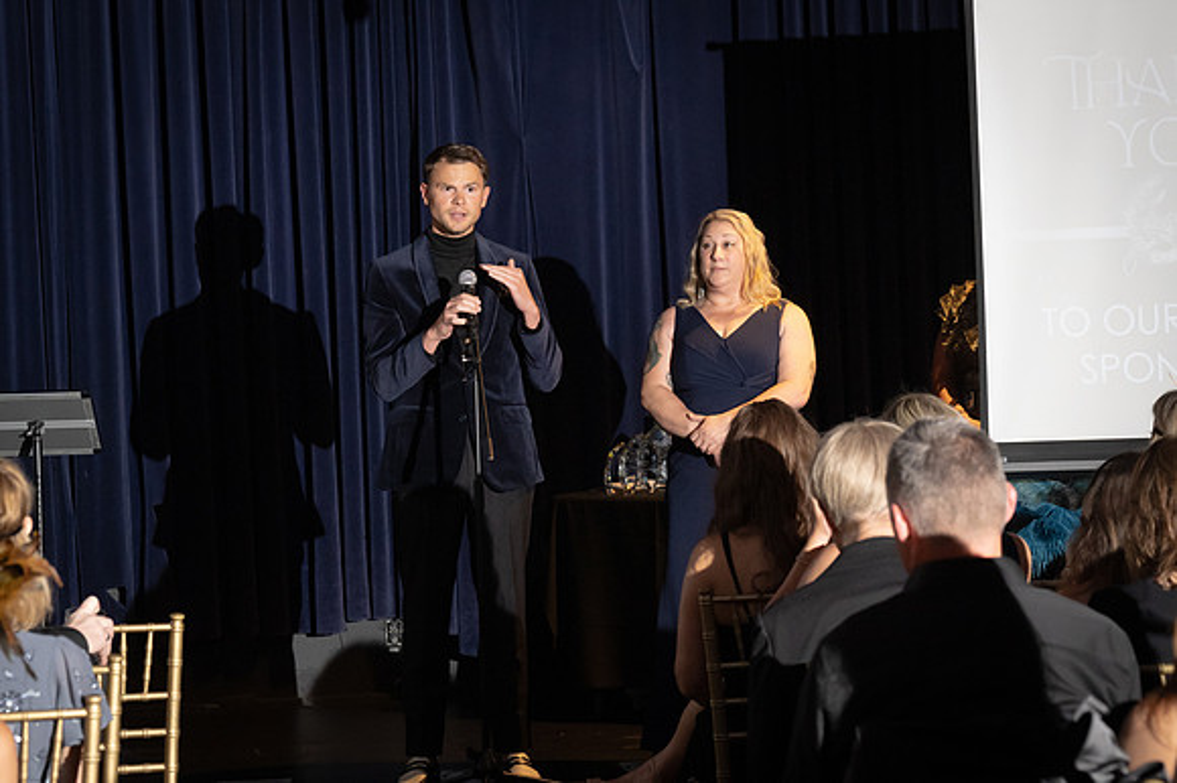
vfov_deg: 12.6
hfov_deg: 18.8
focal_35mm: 109
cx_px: 588
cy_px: 392
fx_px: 3562
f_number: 4.5
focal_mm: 73
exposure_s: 1/200
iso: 2500
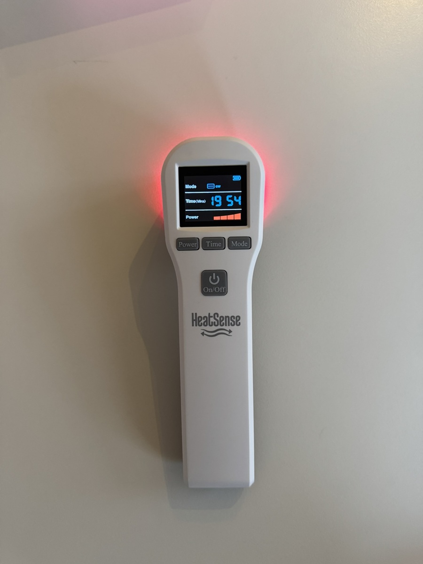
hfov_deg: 56.8
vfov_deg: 71.6
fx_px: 391
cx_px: 212
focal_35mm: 24
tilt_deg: -83.8
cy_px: 282
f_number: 1.78
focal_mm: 6.76
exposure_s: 1/50
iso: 320
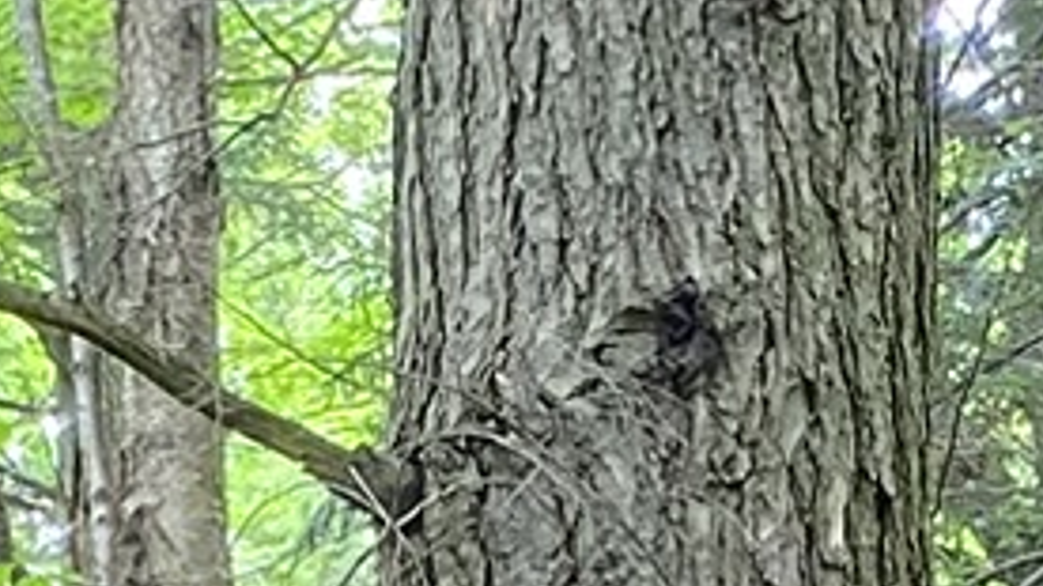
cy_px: 2684
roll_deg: -0.2
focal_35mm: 210
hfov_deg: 10.2
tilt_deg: +0.6
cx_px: 907
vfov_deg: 4.9
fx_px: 5806
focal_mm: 4.25
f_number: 1.8
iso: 200
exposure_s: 1/60
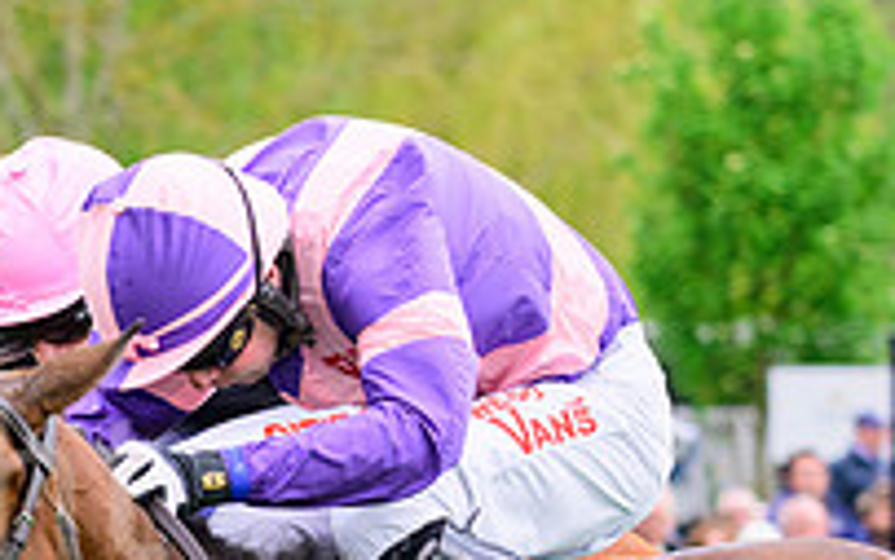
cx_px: -280
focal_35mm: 476
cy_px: 706
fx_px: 11614
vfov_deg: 2.8
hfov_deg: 4.4
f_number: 5.6
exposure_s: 1/1000
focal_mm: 145
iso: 1250
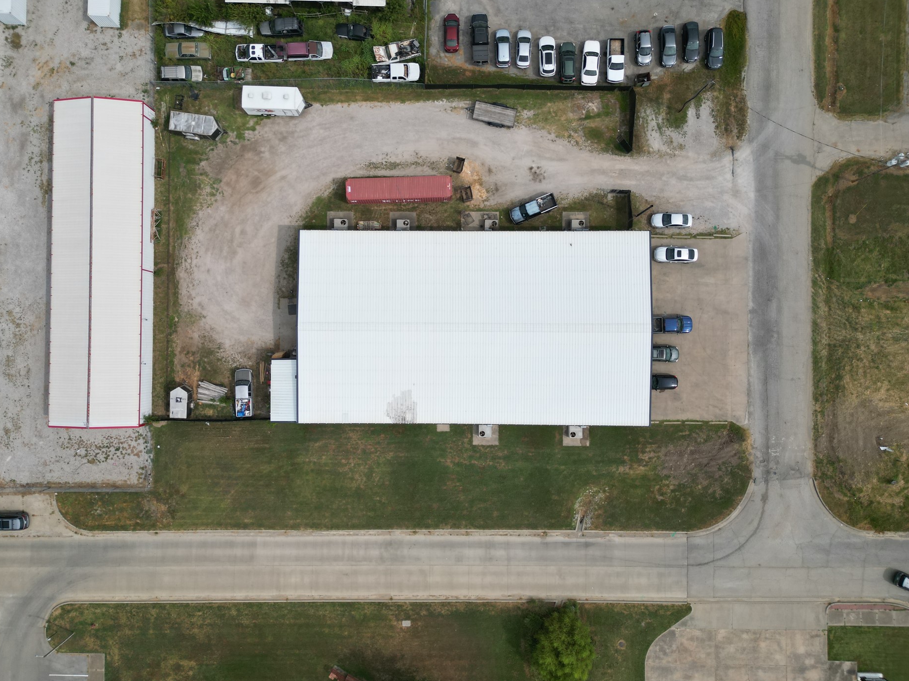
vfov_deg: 54.9
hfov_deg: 69.4
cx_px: 436
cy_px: 333
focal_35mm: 25
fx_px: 656
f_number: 1.7
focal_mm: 6.72
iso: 200
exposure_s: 1/5000
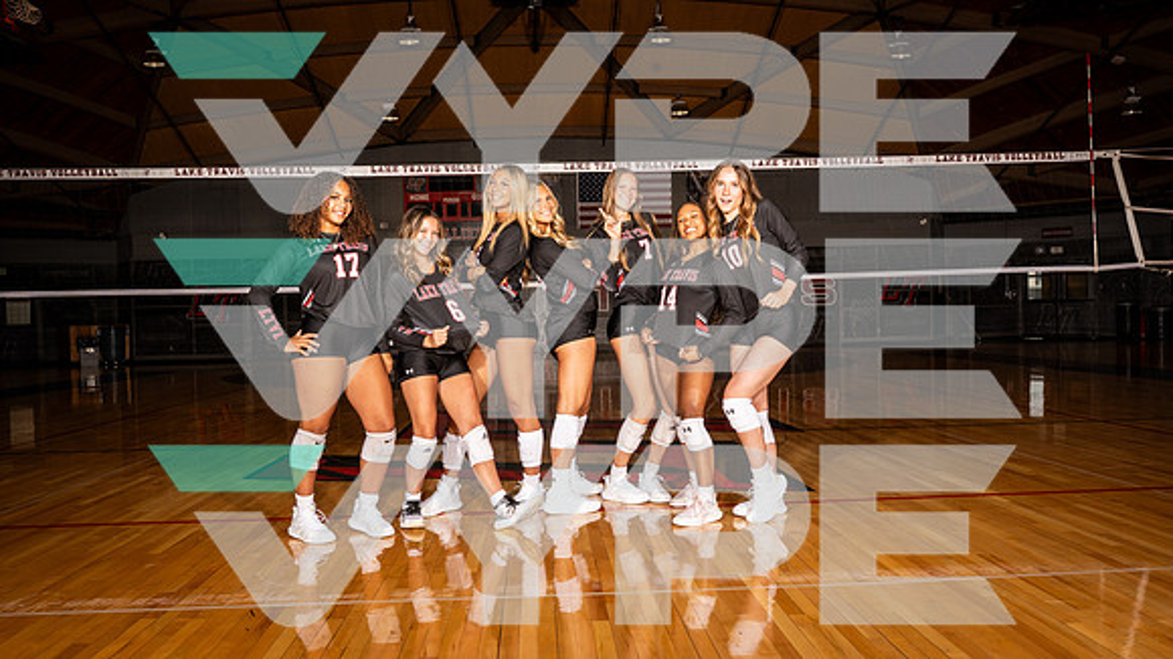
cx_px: 586
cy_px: 330
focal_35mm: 32
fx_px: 1010
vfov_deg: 36.2
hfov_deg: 60.3
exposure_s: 1/250
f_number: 11
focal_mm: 31
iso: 250
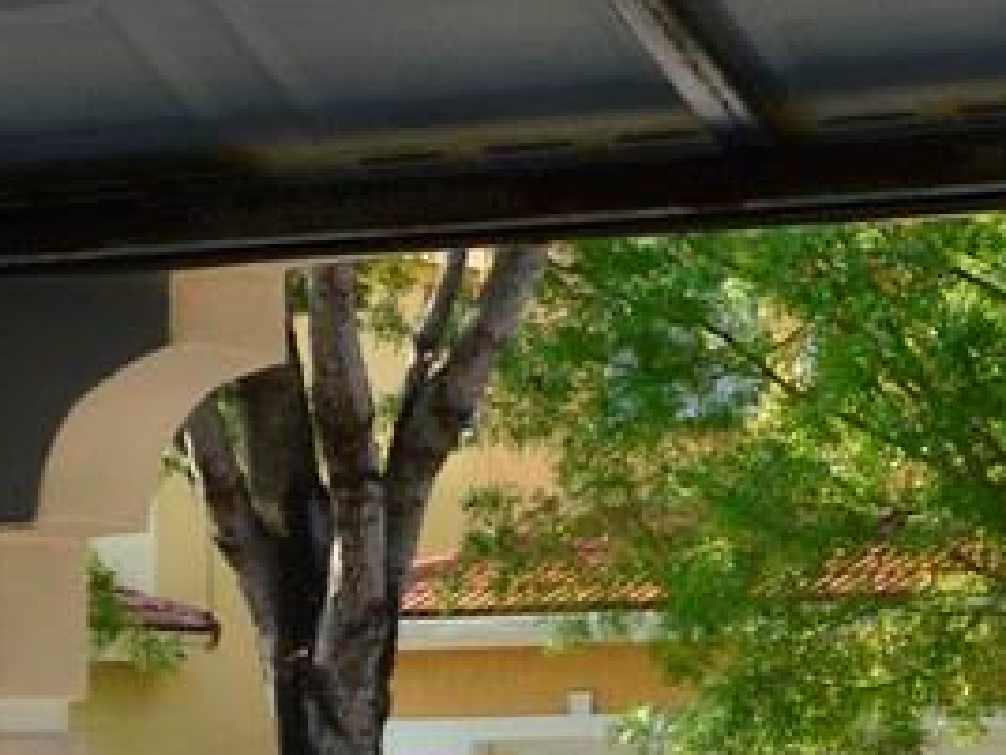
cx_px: 816
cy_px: 1052
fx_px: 5435
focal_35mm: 187
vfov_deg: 7.8
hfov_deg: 10.5
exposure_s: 1/125
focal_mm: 32
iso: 400
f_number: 9
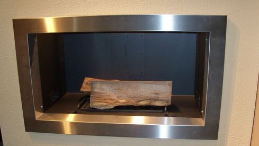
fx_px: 268
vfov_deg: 30.2
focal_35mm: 39
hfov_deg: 51.6
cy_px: 96
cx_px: 132
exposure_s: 1/30
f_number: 3
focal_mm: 6.3
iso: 100
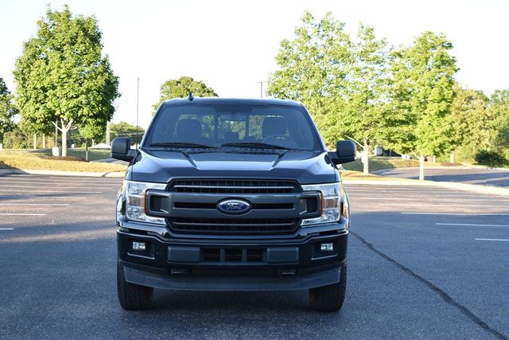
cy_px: 170
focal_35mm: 60
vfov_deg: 22.6
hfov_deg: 33.4
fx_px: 848
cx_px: 254
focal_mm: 40
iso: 400
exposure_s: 1/250
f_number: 5.6
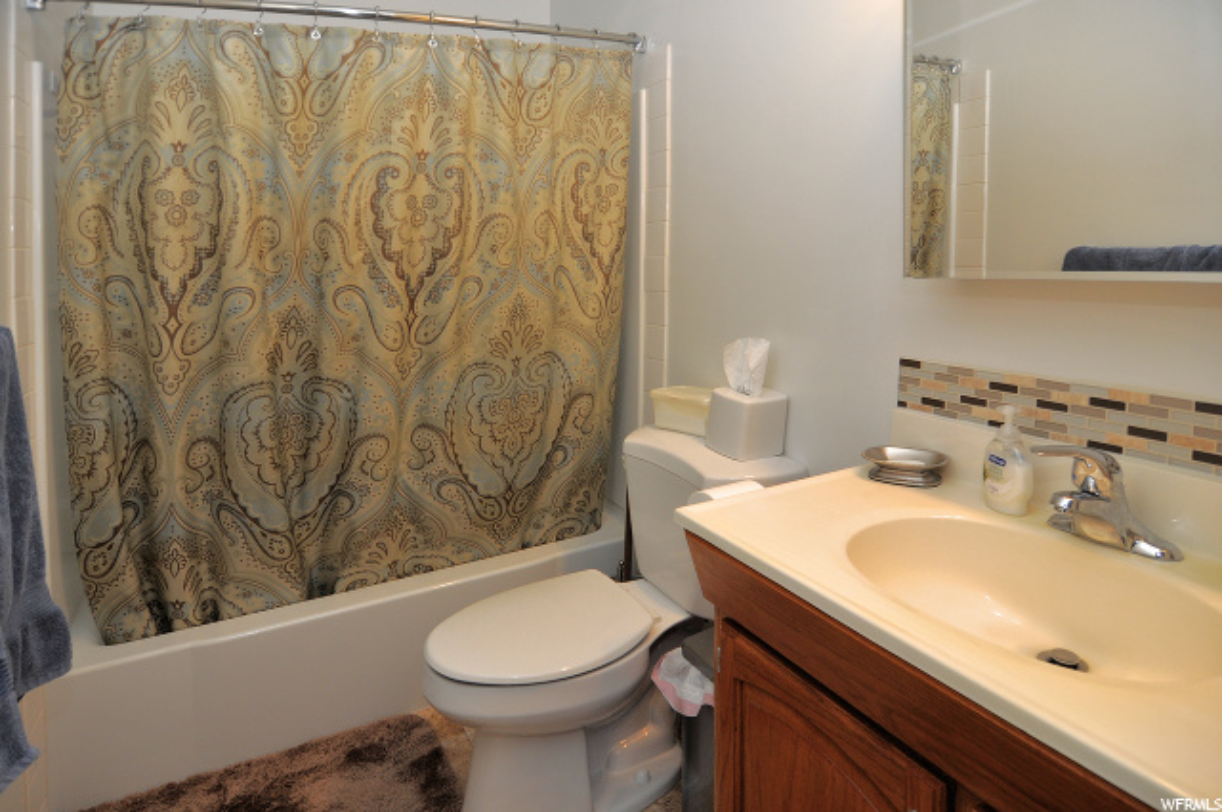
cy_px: 406
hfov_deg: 90.1
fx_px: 610
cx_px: 611
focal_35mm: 18
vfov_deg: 67.2
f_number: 4
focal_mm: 12
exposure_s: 1/60
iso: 200
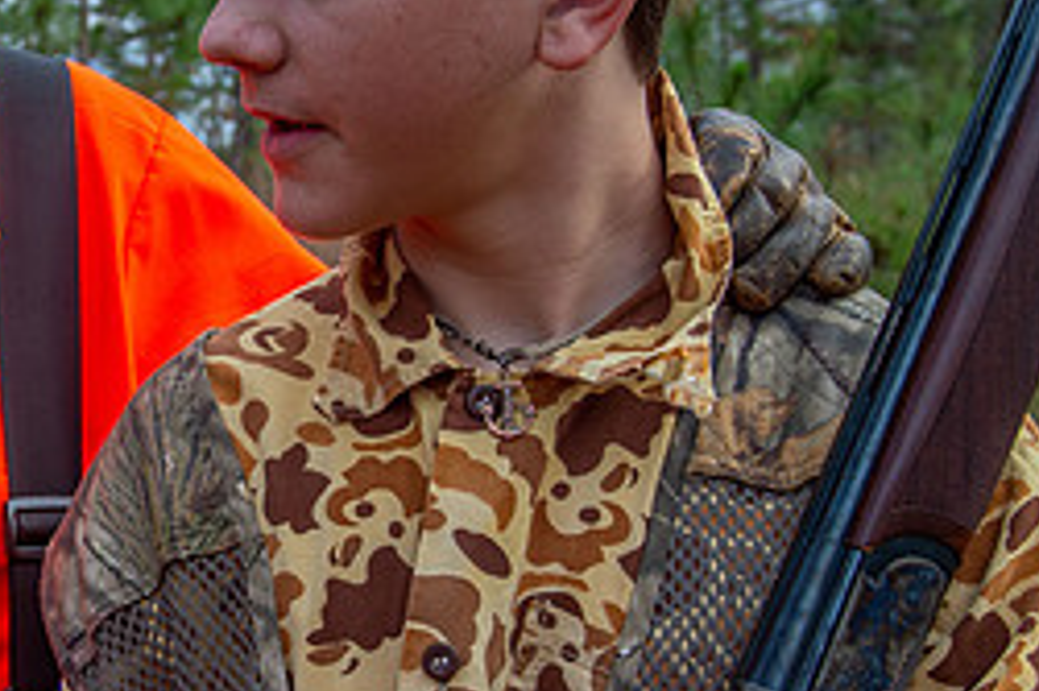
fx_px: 2134
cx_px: 149
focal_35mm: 74
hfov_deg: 26.6
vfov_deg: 18.4
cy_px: 385
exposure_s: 1/250
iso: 250
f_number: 8
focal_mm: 32
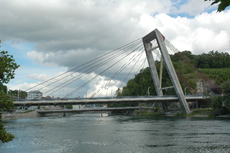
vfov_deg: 30.8
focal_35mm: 44
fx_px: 278
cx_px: 115
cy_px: 76
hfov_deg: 45.0
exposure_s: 1/320
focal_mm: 29
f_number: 10
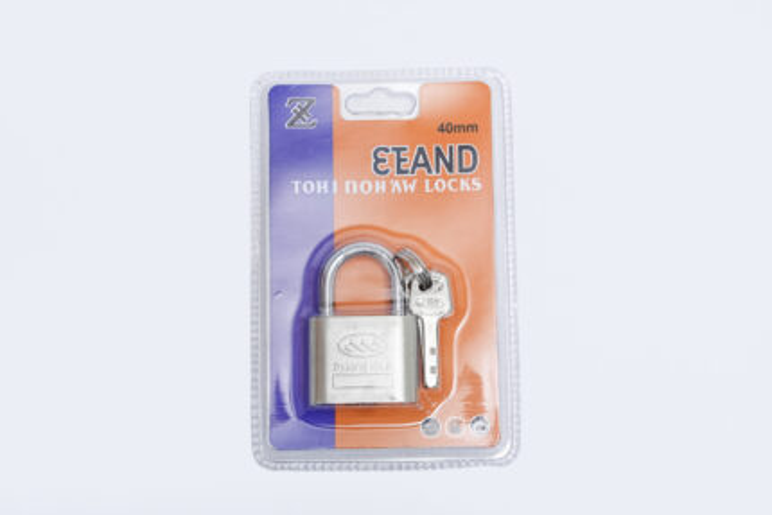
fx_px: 1502
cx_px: 386
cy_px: 258
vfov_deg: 19.5
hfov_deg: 28.8
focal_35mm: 70
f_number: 9
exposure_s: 1/200
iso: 3200
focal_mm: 70
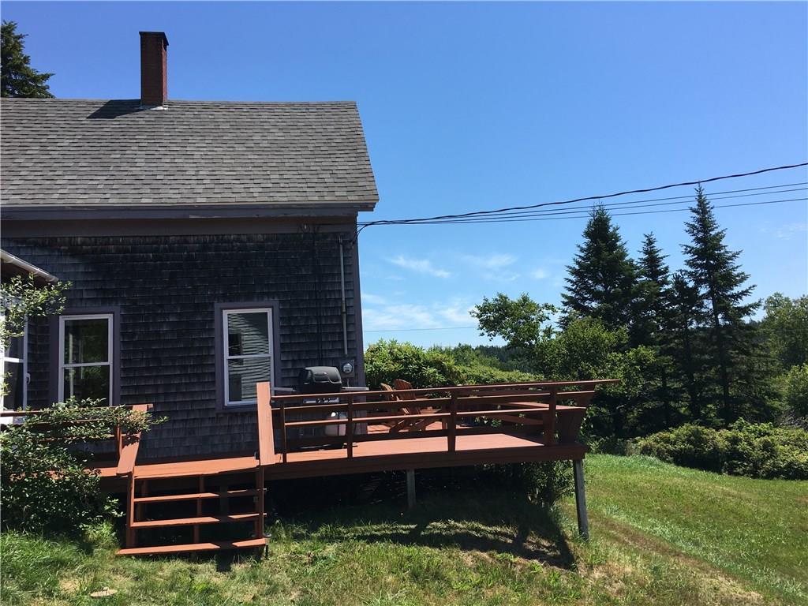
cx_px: 404
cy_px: 303
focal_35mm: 29
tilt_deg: +6.7
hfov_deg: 61.7
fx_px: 677
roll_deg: +2.8
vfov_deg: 48.2
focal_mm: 4.15
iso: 25
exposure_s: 1/1350
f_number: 2.2
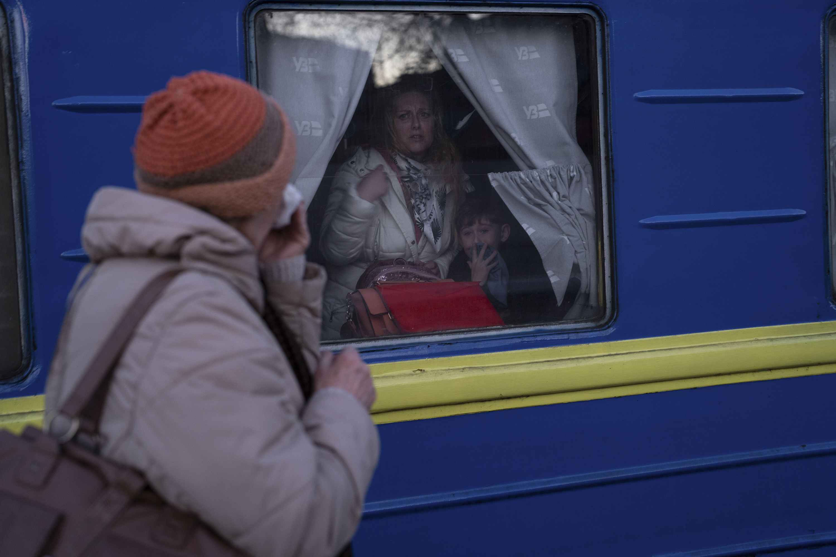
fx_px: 1161
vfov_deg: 27.0
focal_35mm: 50
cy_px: 278
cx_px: 418
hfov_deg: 39.6
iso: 400
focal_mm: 50
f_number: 3.2
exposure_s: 1/60
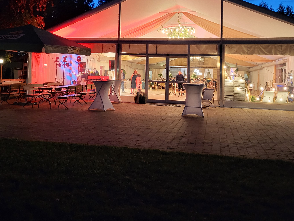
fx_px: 331
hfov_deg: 47.7
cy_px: 61
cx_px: 127
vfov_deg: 36.1
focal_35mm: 39
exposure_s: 1/50
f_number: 1.8
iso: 800
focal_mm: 5.4
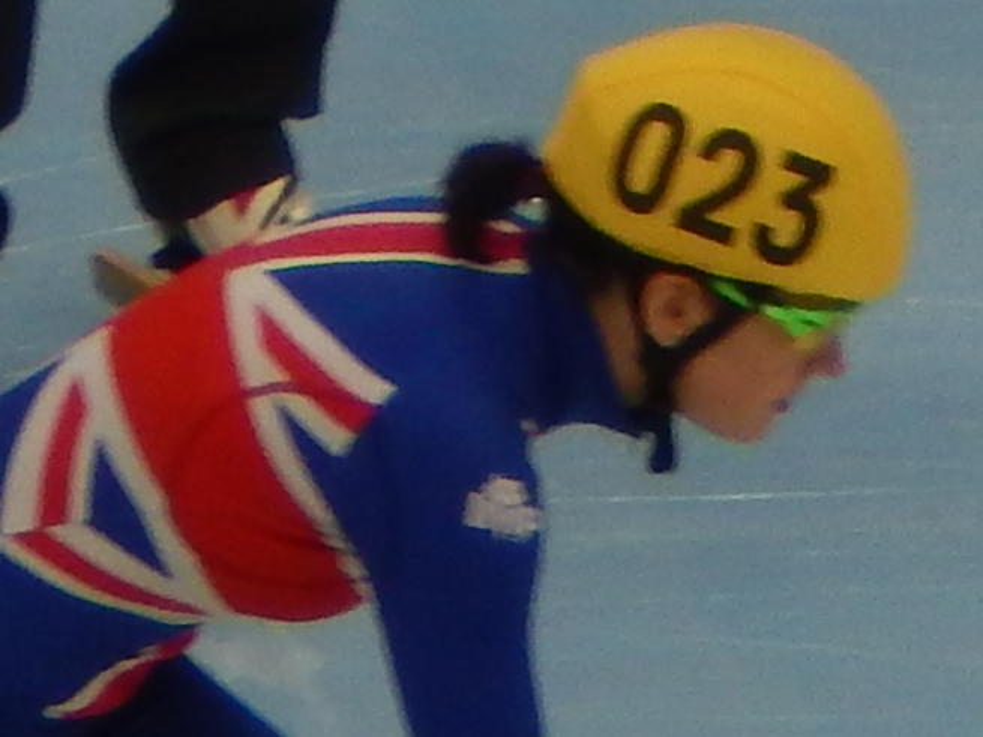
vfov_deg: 5.3
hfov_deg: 7.1
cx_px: 492
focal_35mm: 279
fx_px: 7921
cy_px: 368
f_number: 5.7
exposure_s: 1/50
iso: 125
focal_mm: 50.1
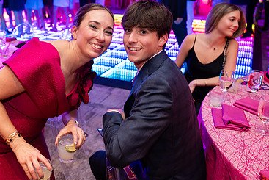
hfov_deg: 50.2
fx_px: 284
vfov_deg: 35.0
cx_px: 102
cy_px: 71
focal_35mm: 38
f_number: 3.2
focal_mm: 24
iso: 1000
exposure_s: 1/50
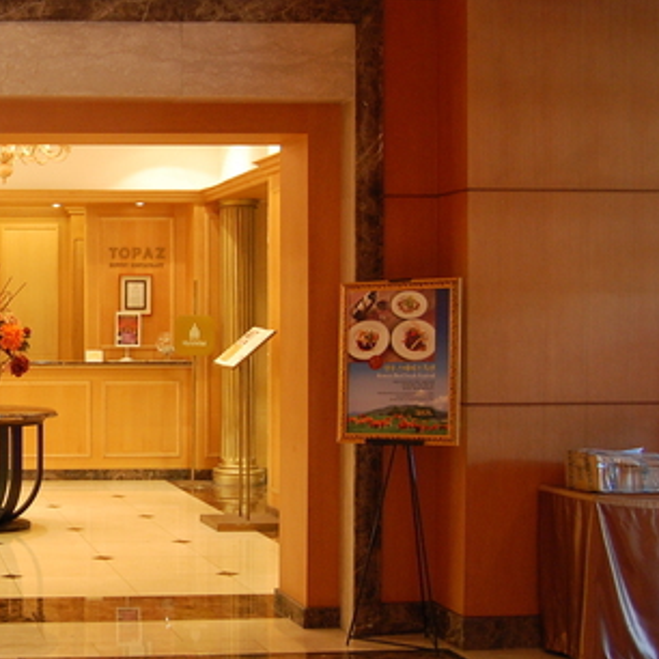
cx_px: -76
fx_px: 1442
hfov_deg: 24.0
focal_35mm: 67
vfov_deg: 25.7
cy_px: 350
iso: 800
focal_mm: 23
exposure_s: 1/10
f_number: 5.6
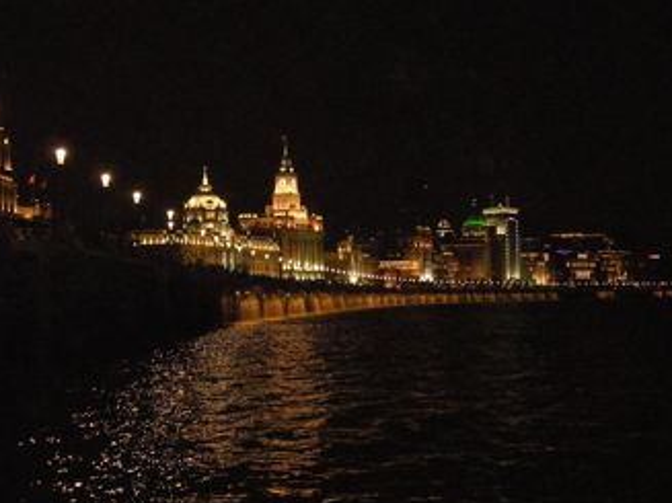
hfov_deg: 34.9
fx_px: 1067
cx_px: 279
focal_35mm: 55
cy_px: 271
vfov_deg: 26.5
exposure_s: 1/60
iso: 1000
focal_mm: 7.5
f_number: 3.5
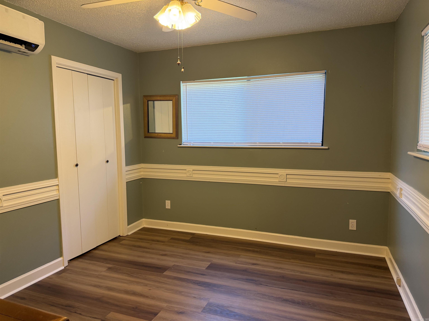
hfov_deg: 71.6
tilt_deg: -5.3
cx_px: 214
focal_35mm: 24
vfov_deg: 56.8
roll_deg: +0.2
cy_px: 160
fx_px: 297
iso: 160
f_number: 1.78
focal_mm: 6.76
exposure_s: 1/120
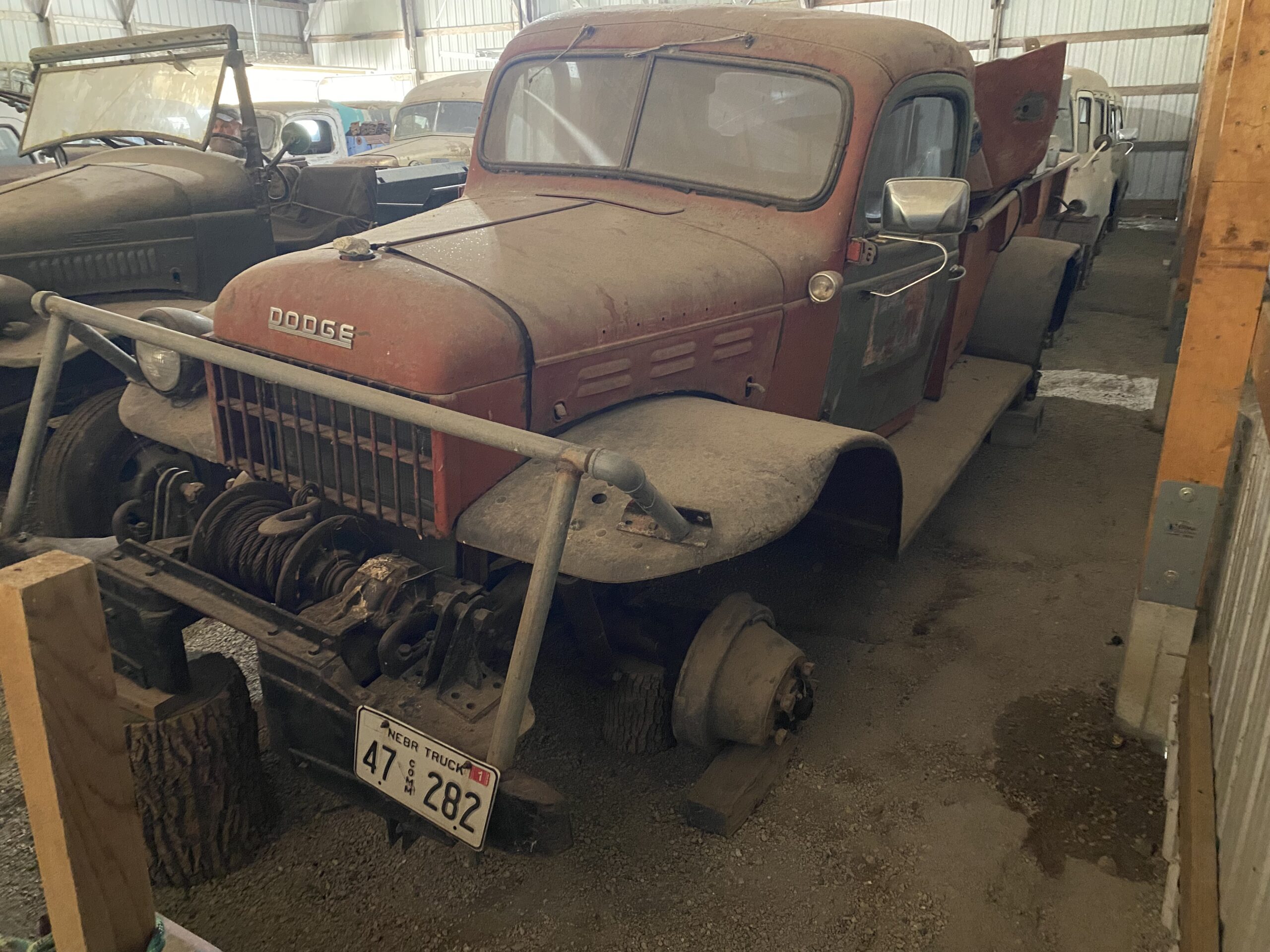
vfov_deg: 53.1
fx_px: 954
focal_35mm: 26
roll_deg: +1.0
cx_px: 635
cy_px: 476
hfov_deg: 67.3
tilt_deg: -19.5
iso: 1000
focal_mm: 4.25
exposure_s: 1/30
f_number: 1.8
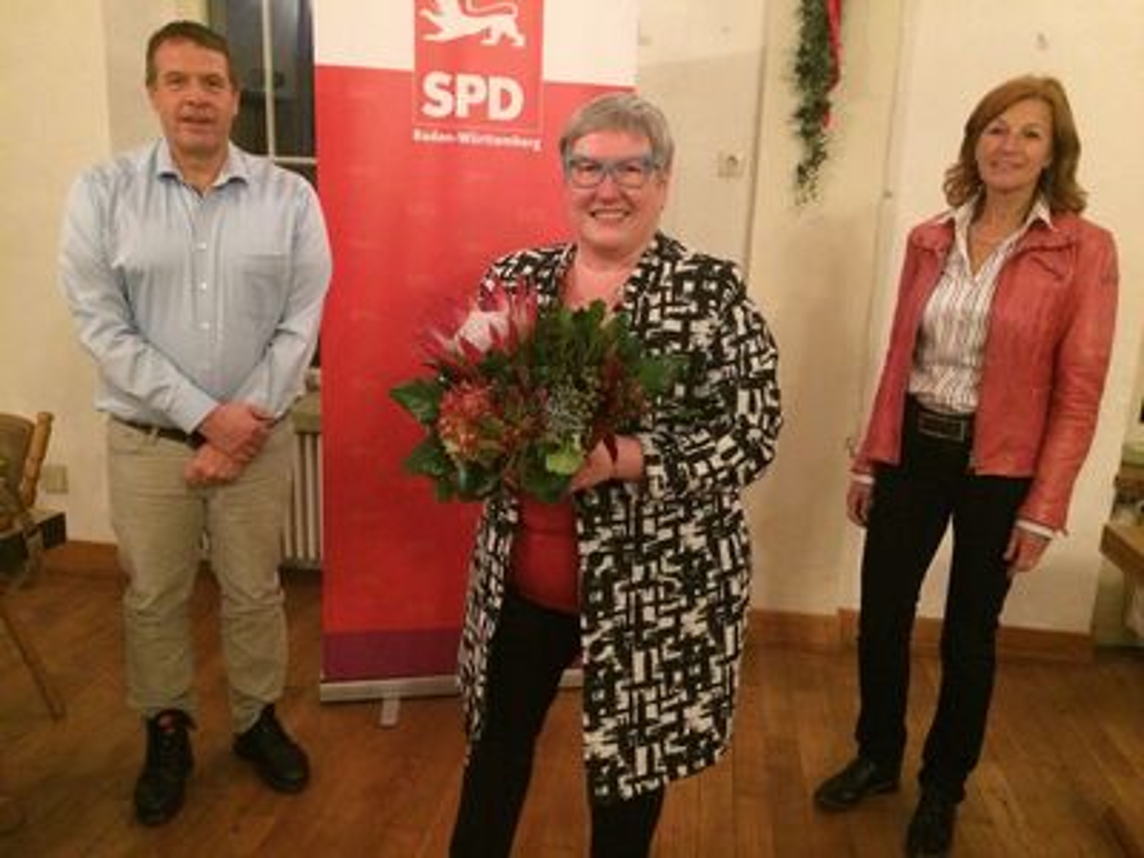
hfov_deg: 61.7
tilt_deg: -12.5
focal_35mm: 29
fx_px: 958
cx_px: 572
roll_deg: -1.8
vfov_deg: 48.2
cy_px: 429
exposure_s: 1/17
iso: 500
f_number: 2.2
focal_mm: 4.15
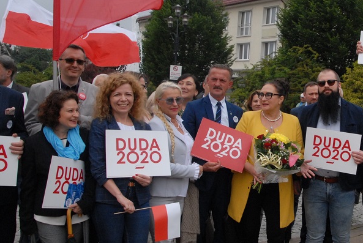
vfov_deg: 28.7
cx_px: 315
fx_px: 474
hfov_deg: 39.4
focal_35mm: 47
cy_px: 110
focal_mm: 16
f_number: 6.3
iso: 800
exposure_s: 1/1000
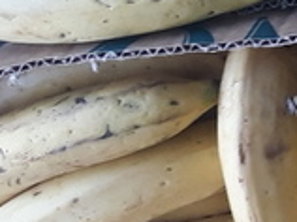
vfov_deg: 7.8
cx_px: 805
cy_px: -342
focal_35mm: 175
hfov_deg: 9.5
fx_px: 1499
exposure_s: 1/30
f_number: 1.9
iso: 50
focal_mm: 3.6
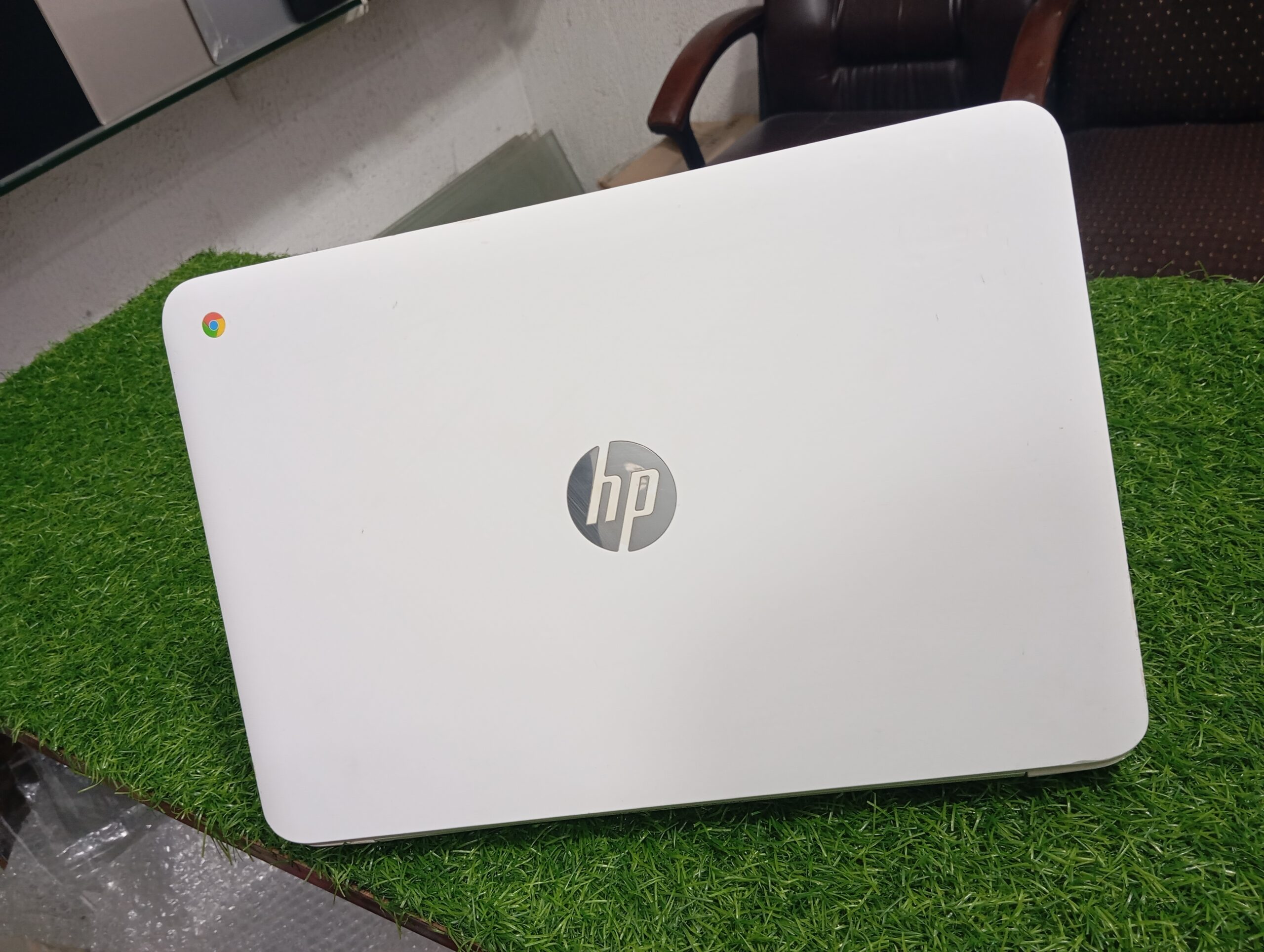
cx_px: 632
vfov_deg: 49.9
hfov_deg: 63.4
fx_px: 1024
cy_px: 476
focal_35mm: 28
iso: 847
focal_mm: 4.22
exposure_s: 1/33.3
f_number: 1.8
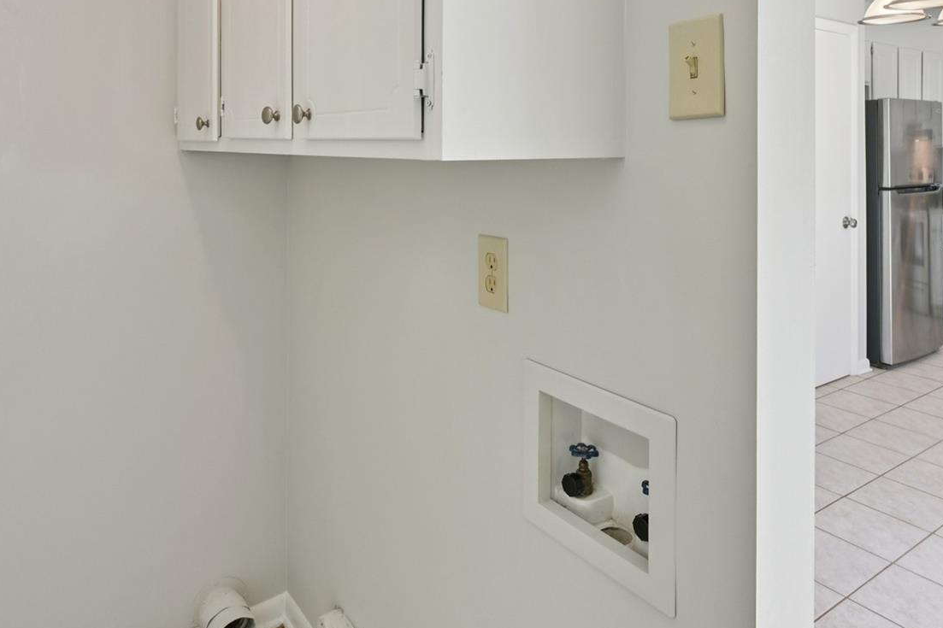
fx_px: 681
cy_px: 151
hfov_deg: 69.4
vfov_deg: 47.5
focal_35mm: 26
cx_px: 468
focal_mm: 14
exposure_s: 1/15
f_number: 8
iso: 125
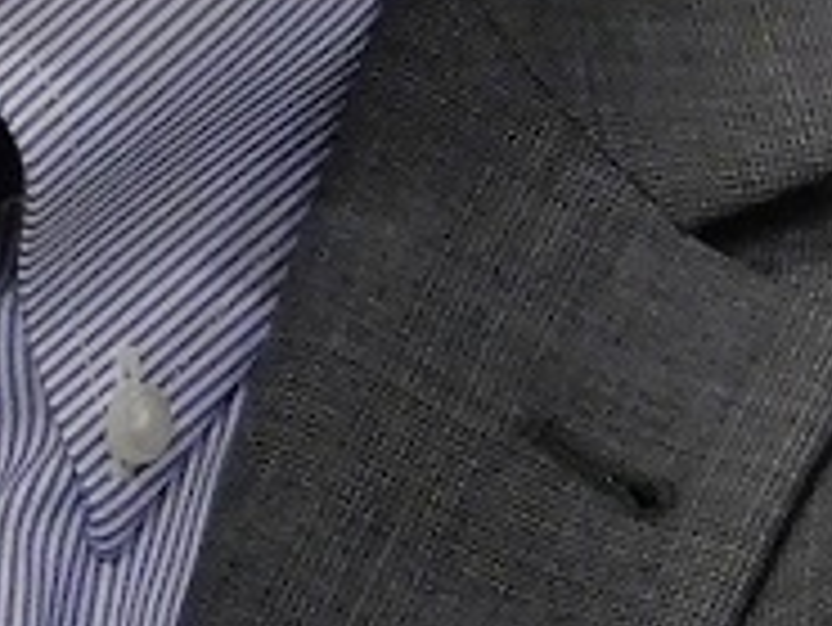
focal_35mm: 923
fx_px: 22199
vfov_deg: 1.6
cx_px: 148
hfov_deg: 2.1
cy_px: -860
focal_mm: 26.3
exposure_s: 1/25
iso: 800
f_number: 5.1
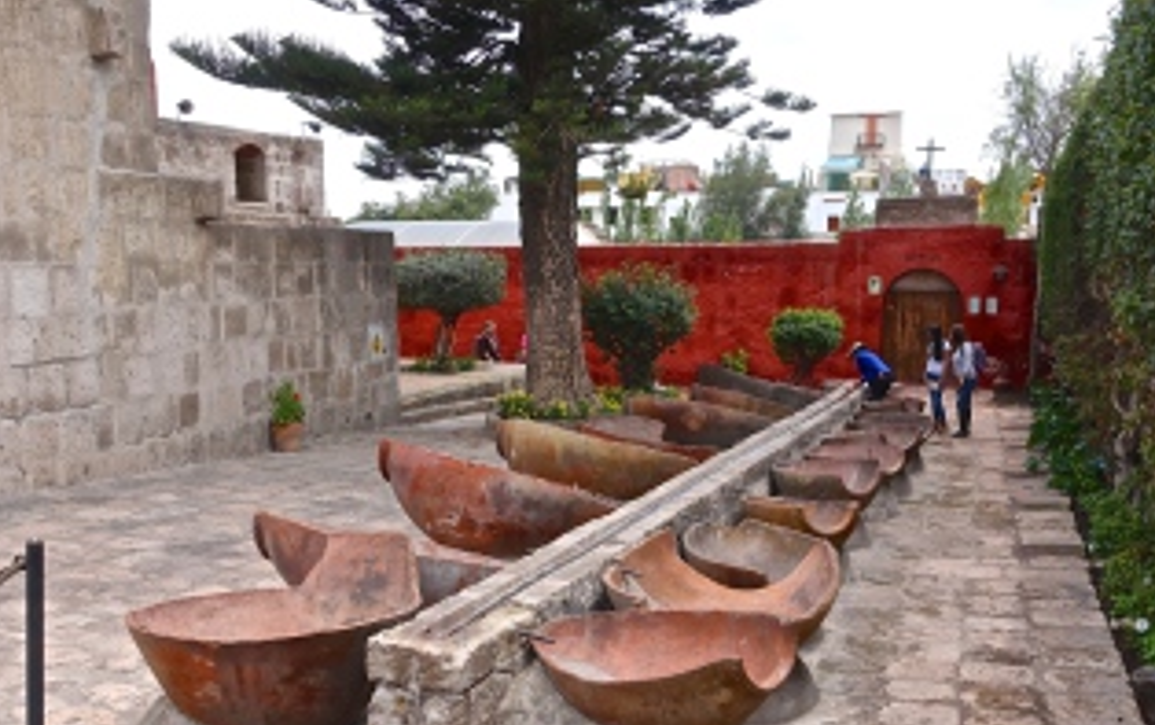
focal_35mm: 35
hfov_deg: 55.1
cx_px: 644
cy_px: 416
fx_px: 1103
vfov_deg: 36.3
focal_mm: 8.8
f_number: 5.6
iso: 125
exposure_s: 1/250
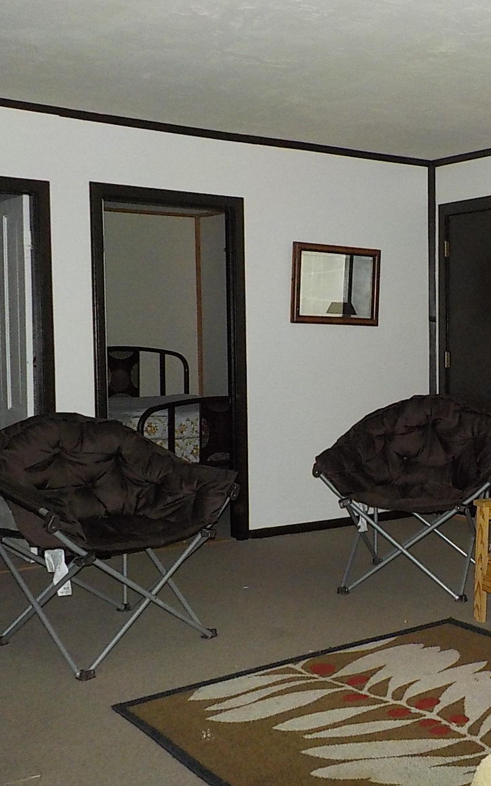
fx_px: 920
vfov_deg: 46.2
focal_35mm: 43
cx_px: 449
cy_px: 388
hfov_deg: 28.6
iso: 400
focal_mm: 4.1
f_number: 3.3
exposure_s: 1/30
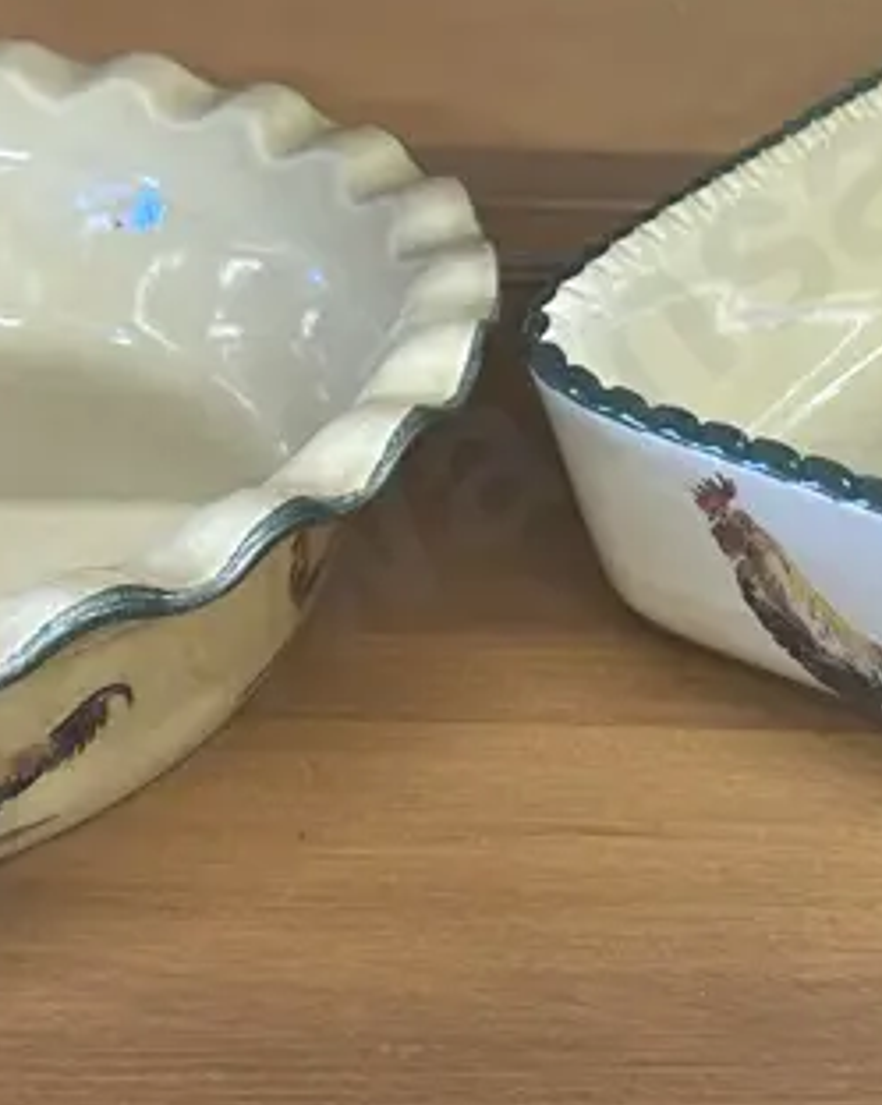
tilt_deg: -26.7
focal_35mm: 77
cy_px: 290
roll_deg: -0.9
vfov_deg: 24.5
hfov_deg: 19.6
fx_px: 2516
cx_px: 726
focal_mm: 6.86
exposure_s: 1/50
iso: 160
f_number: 1.78
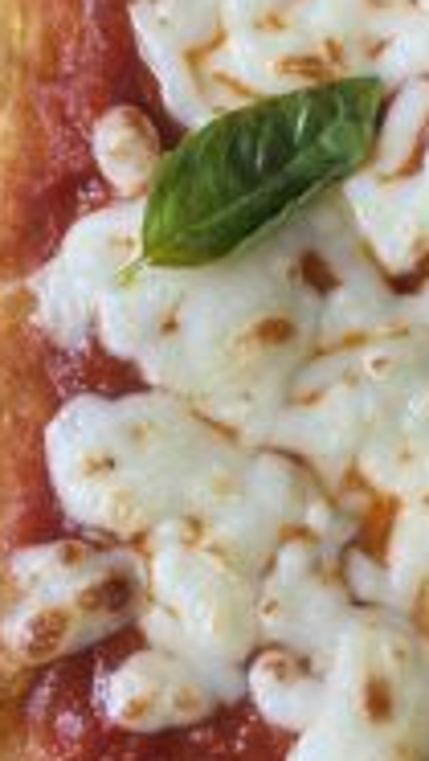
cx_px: 325
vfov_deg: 27.2
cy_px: 135
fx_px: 1533
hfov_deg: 15.9
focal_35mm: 76
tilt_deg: -67.2
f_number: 1.8
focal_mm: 4.25
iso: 125
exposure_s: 1/60
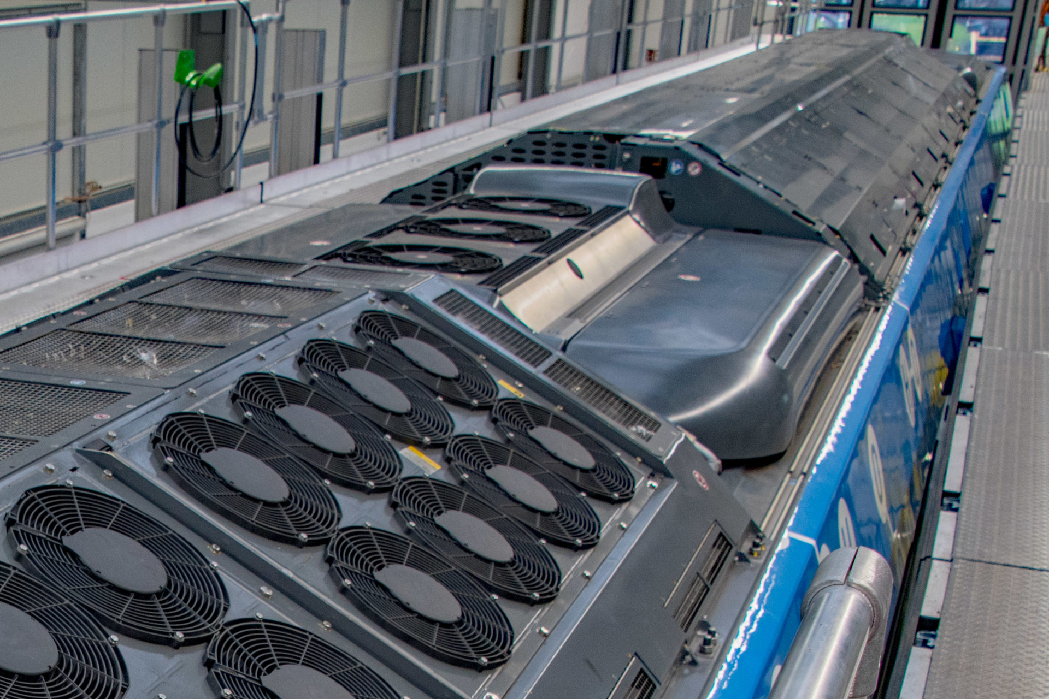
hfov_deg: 67.4
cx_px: 524
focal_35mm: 27
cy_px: 350
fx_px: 787
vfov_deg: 47.9
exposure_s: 1/200
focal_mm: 18
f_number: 7.1
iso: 320
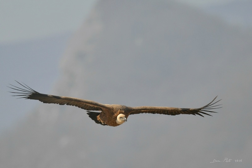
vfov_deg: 2.8
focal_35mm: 500
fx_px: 3501
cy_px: 84
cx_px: 126
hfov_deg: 4.1
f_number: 5
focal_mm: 500
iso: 800
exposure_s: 1/6400
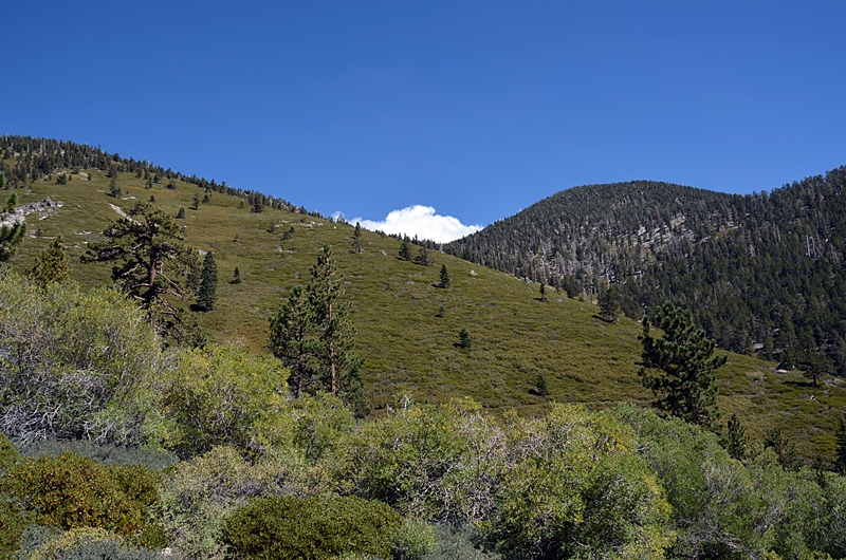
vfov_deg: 43.4
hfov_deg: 62.0
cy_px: 280
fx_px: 704
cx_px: 423
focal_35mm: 30
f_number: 8
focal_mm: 20
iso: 100
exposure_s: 1/250
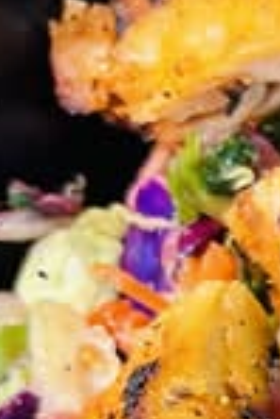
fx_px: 1560
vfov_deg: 14.9
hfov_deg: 9.2
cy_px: 480
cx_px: 667
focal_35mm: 134
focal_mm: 5.1
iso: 250
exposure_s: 1/60
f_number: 1.6
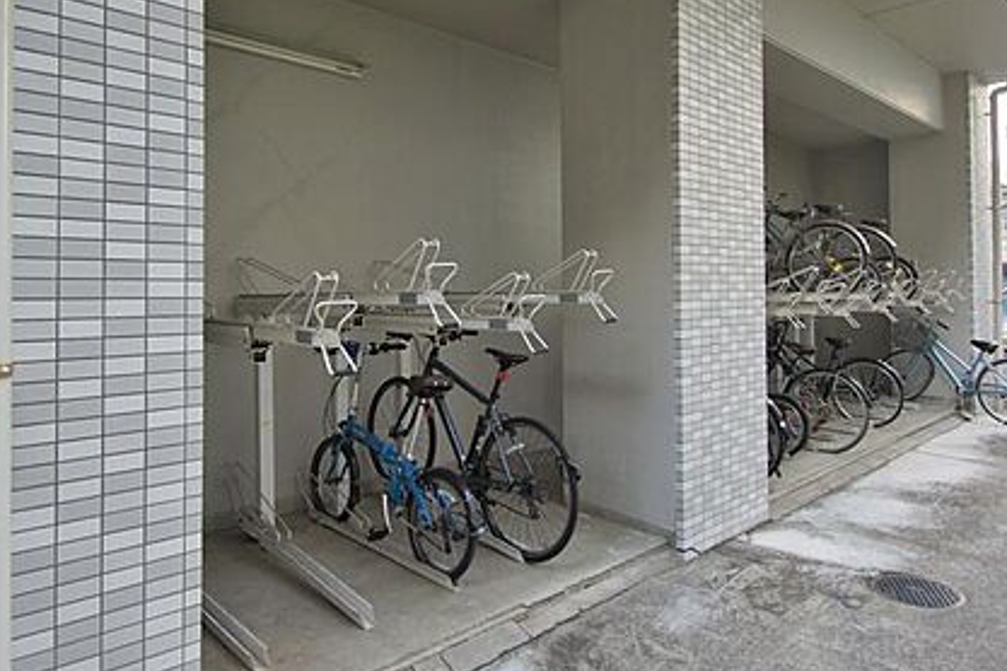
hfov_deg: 76.1
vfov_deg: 54.5
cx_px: 510
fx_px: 643
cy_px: 253
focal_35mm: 23
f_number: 4
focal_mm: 10
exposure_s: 1/40
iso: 100
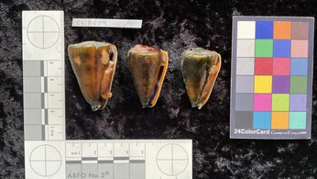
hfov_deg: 61.0
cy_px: 92
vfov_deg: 36.7
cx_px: 158
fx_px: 269
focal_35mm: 32
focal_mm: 3
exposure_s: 1/60
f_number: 1.8
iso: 125
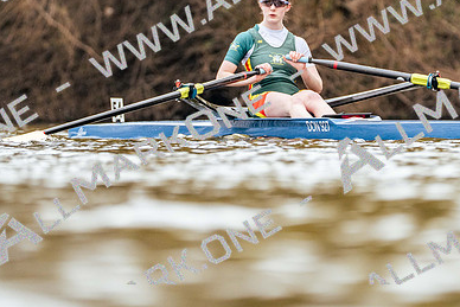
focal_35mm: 703
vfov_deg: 2.0
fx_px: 8986
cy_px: 81
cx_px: 236
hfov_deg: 2.9
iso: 3200
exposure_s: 1/2000
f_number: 6.3
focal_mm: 470
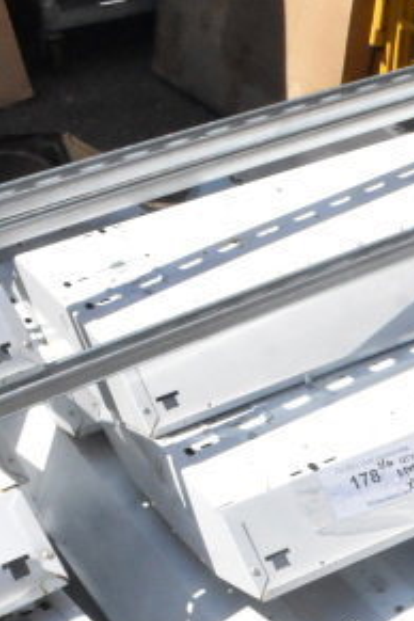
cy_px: 582
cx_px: 649
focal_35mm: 85
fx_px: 1466
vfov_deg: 23.2
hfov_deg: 14.8
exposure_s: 1/2500
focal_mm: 18
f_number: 22
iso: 6400
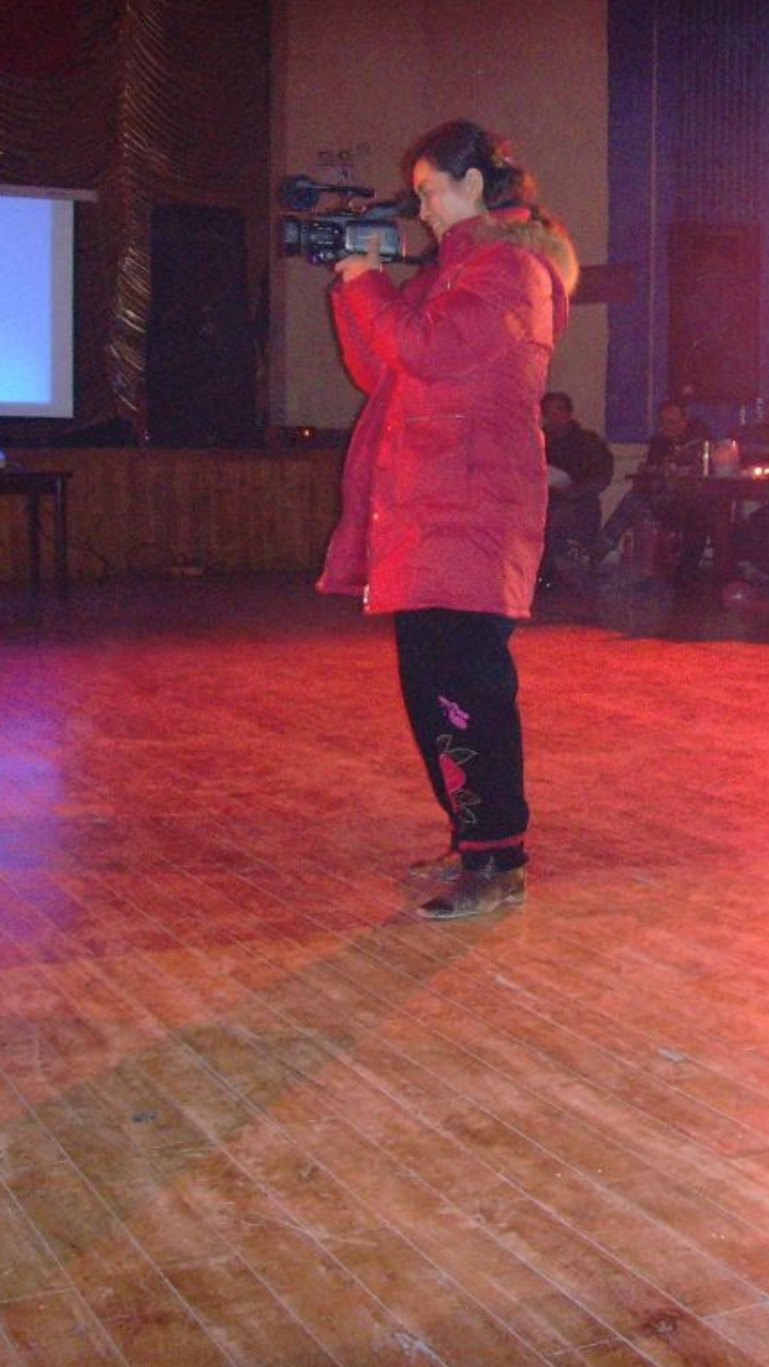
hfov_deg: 20.3
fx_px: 2067
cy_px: 684
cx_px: 810
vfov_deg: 36.6
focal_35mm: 57
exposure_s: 1/45
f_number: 3.5
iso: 400
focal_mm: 6.6
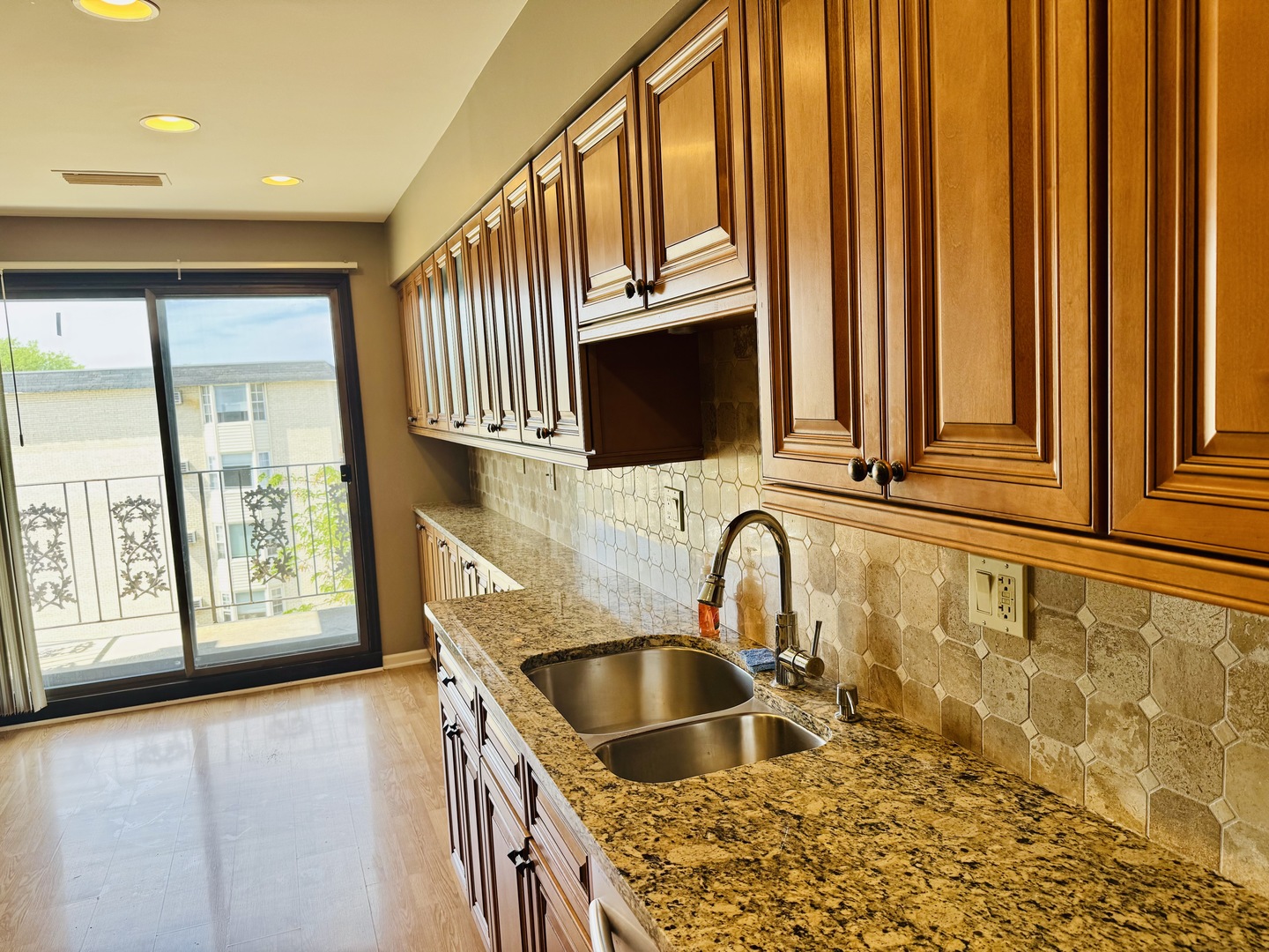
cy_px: 476
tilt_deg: -7.8
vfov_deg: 56.8
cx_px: 634
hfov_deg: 71.6
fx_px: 880
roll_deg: +2.8
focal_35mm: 24
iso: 64
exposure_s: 1/157
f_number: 1.78
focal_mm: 6.76
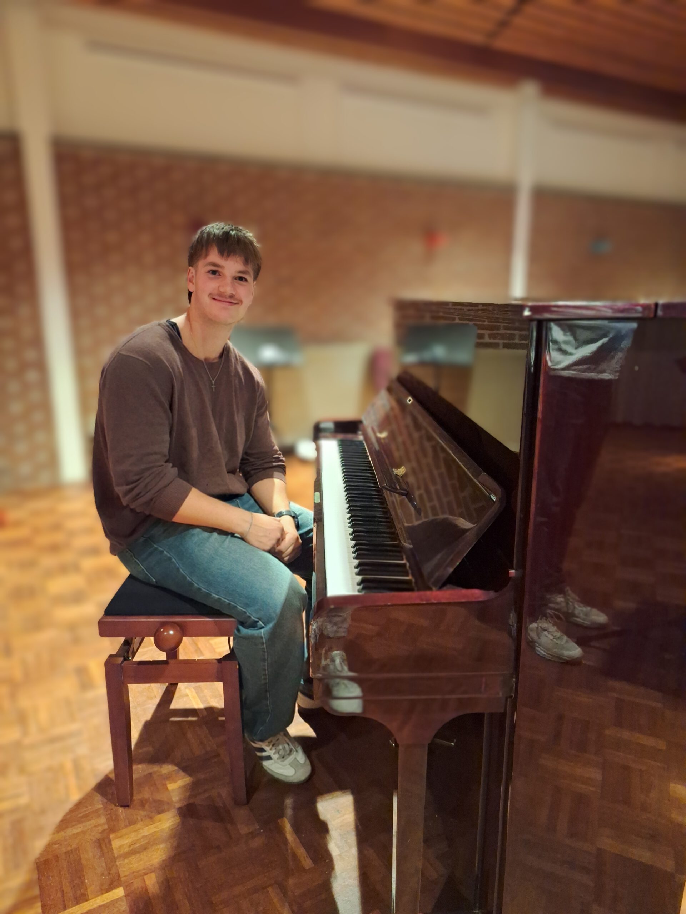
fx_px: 608
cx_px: 343
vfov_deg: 73.9
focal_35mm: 23
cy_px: 457
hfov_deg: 58.9
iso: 800
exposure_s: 1/20
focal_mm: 5.54
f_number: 1.8
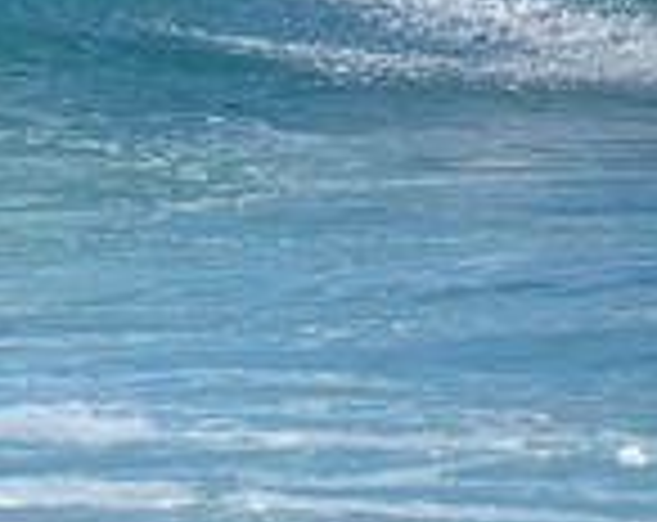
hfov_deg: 0.8
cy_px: -146
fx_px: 44448
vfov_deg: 0.7
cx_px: -474
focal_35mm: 2292
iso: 200
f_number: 5.6
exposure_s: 1/2000
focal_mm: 500
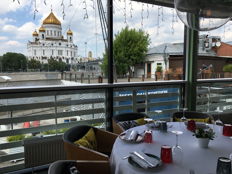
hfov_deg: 61.7
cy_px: 87
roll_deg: -0.5
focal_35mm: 29
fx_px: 194
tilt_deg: -5.0
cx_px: 116
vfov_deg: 48.2
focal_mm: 4.15
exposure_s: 1/1261
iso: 25
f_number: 2.2
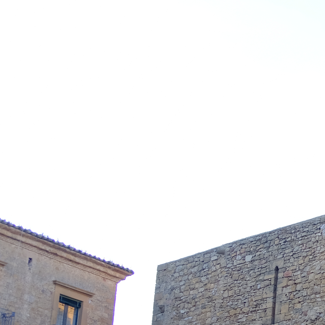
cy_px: 349
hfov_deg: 14.3
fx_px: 1190
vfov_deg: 15.2
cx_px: 518
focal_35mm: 112
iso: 400
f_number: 4
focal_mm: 23.3
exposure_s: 1/60
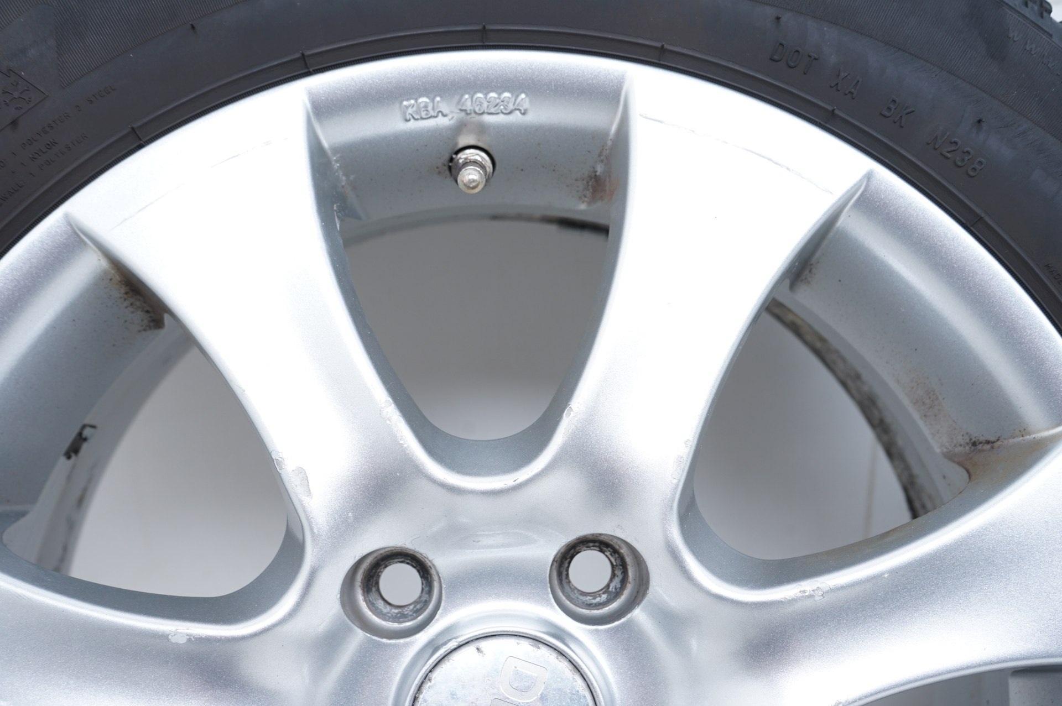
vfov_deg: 33.3
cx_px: 531
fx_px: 1179
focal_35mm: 40
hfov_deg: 48.5
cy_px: 353
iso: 250
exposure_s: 1/125
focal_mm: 40
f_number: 7.1
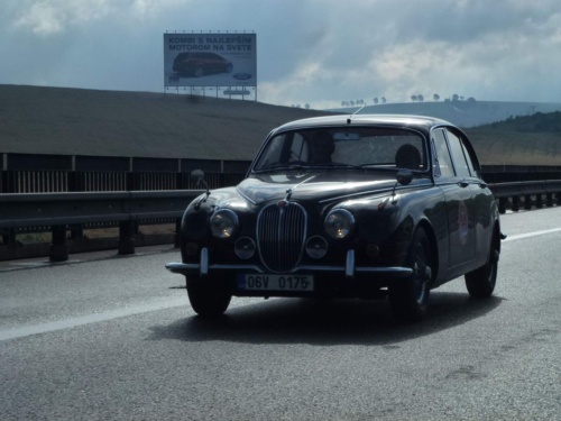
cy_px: 210
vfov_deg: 13.1
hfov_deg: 17.4
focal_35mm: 113
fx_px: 1831
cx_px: 280
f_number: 5.1
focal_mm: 20.2
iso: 160
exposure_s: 1/2000
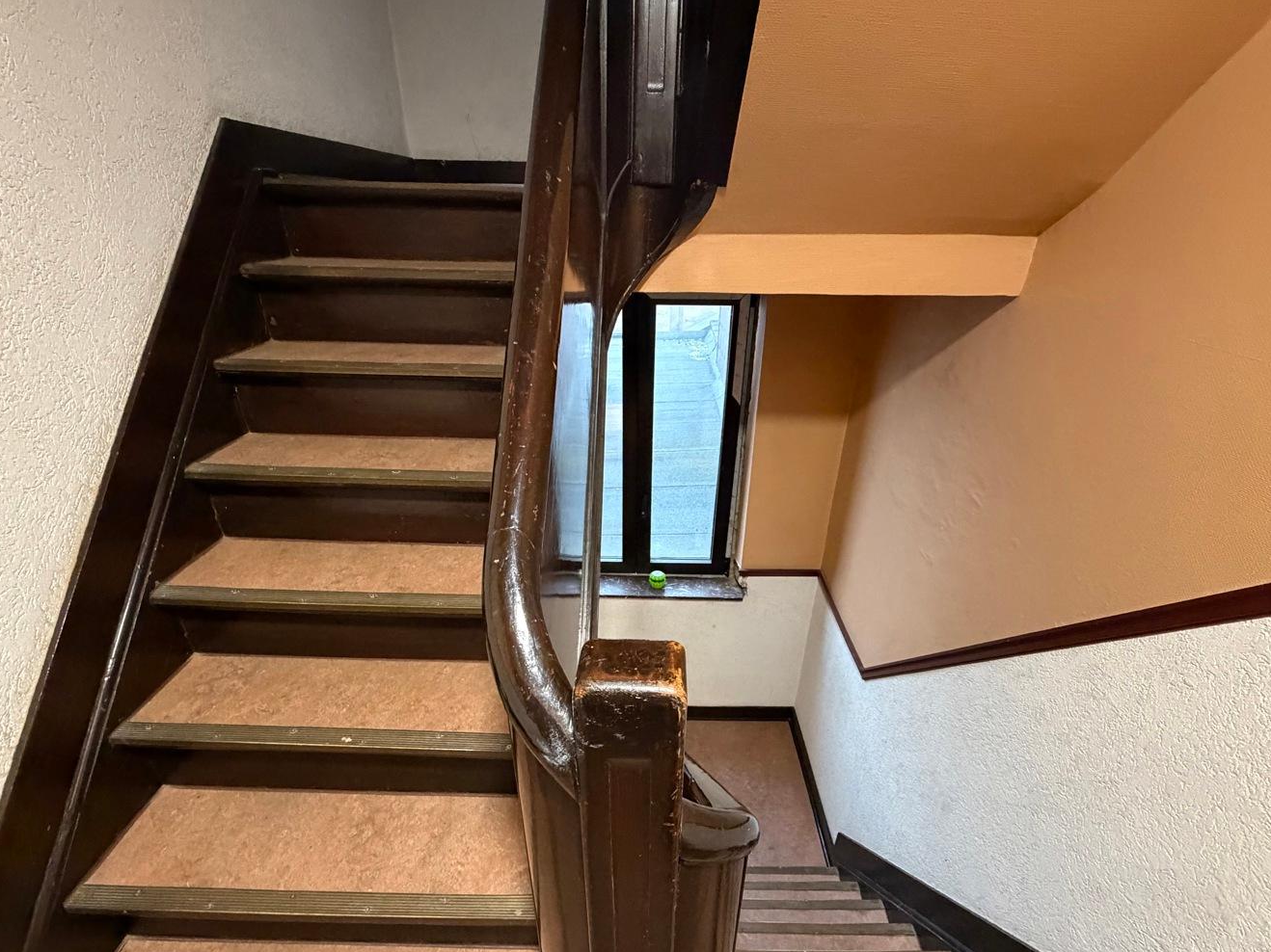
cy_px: 561
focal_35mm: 17
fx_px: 624
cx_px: 642
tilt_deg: -29.4
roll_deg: -0.9
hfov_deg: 91.0
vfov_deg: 74.1
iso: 800
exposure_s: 1/50
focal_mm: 2.22
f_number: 2.2
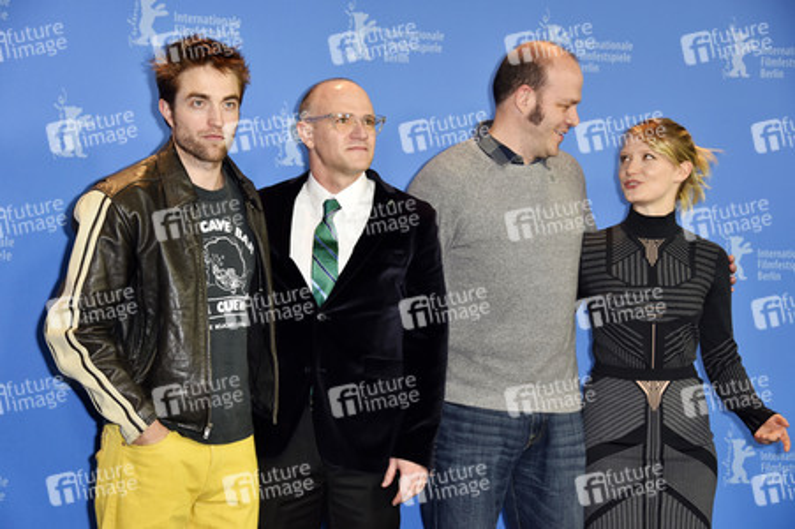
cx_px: 398
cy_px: 264
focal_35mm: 82
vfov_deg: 16.6
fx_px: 1809
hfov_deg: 24.8
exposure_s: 1/125
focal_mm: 82
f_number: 5.6
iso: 640
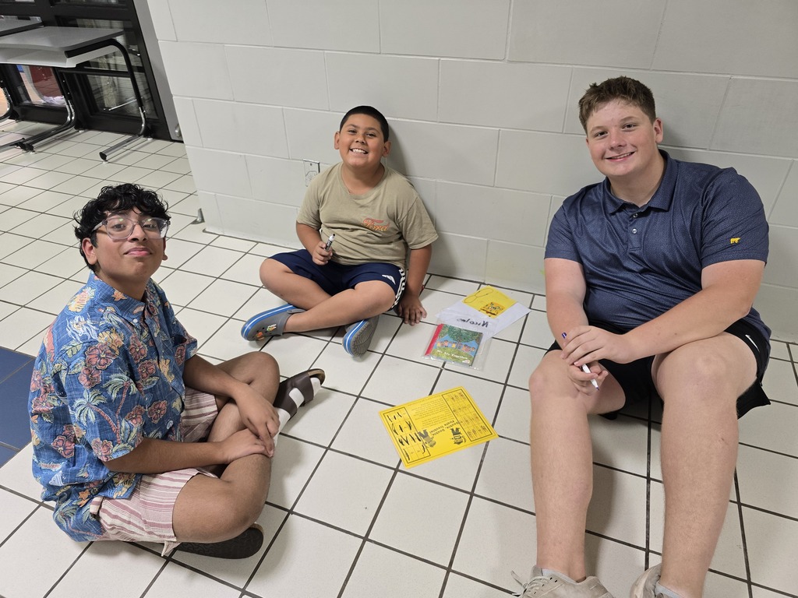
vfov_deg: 58.9
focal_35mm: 23
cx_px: 399
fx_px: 530
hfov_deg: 73.9
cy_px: 299
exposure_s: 1/62
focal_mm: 6.3
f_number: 1.7
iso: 250
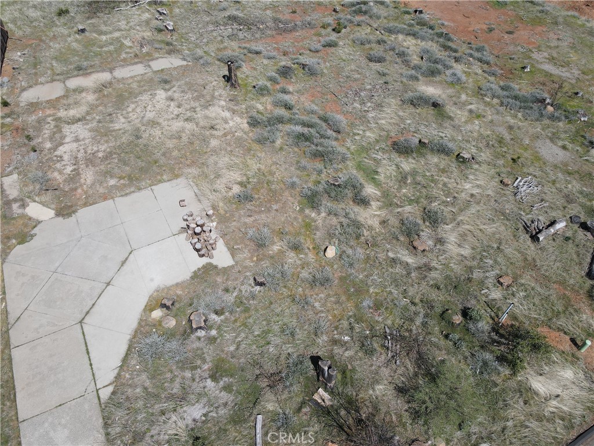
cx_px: 297
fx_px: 412
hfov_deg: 71.6
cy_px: 223
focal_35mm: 24
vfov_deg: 56.8
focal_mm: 4.5
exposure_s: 1/640
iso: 100
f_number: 2.8
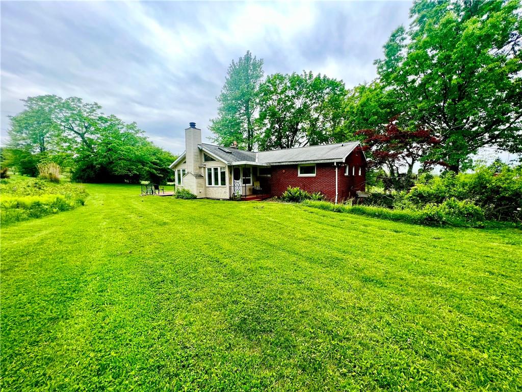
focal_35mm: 13
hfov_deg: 106.2
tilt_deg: -5.3
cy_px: 196
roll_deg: +0.9
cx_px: 261
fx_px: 196
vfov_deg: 89.9
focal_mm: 1.57
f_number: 1.8
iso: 32
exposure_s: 1/384
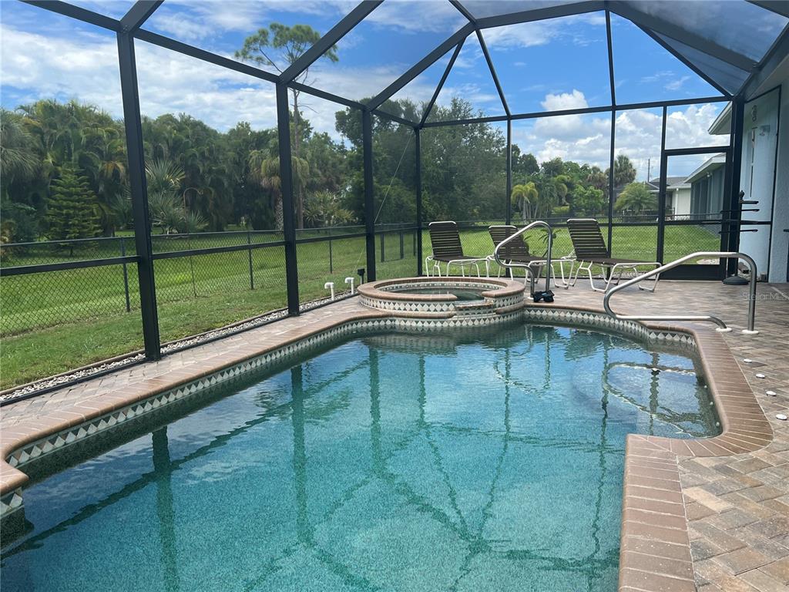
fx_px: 593
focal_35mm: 26
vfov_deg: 53.1
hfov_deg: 67.3
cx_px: 394
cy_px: 296
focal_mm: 5.7
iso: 50
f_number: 1.5
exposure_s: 1/1412
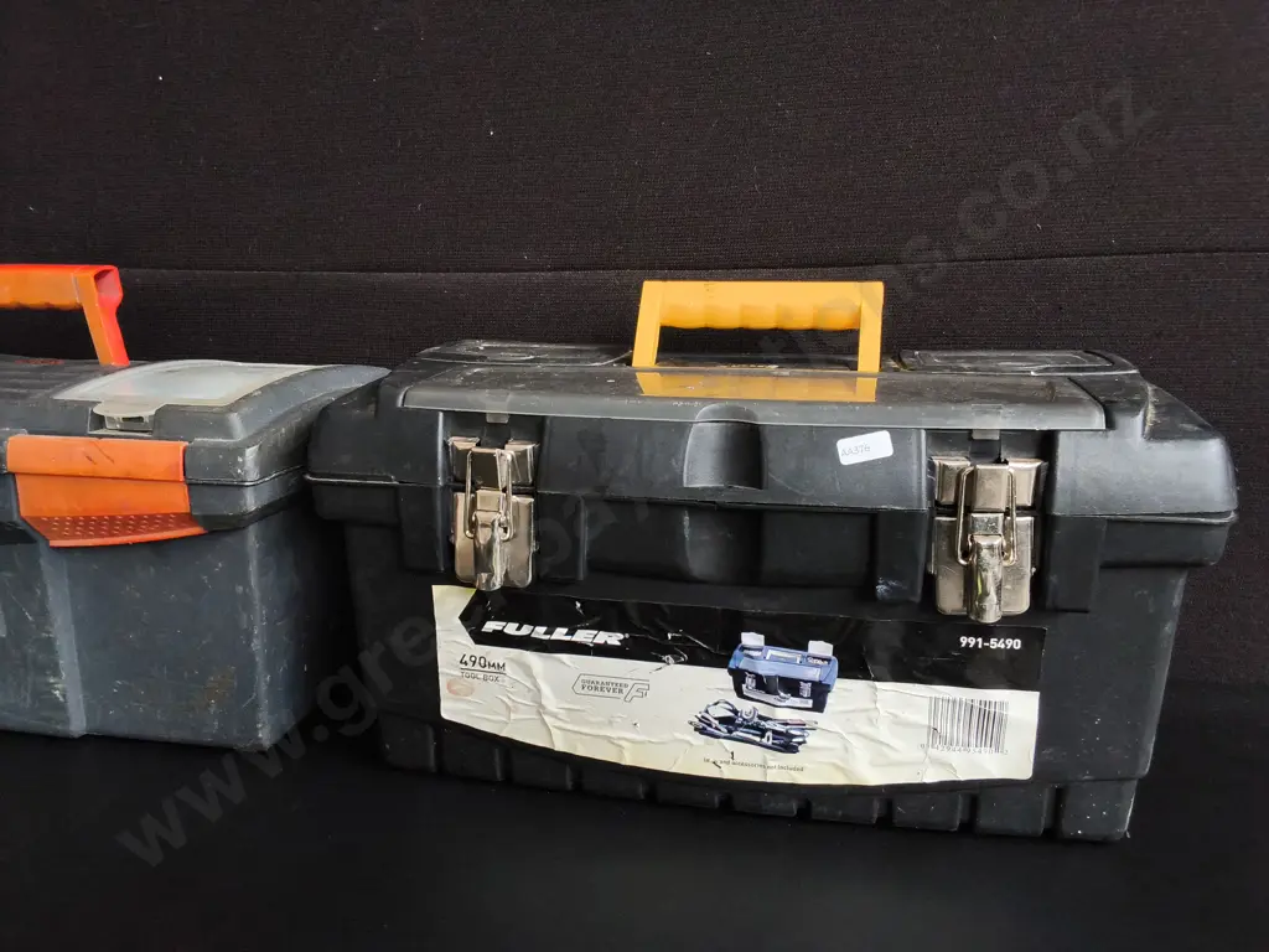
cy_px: 476
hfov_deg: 65.3
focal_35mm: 27
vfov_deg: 51.4
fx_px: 990
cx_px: 634
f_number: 2
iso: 160
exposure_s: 1/120
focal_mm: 2.87
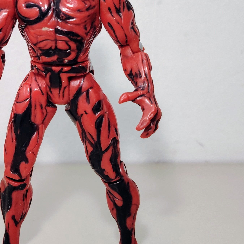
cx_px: 66
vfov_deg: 27.3
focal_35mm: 63
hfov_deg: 27.0
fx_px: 502
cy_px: 115
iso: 1250
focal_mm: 5.25
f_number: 1.75
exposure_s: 1/50
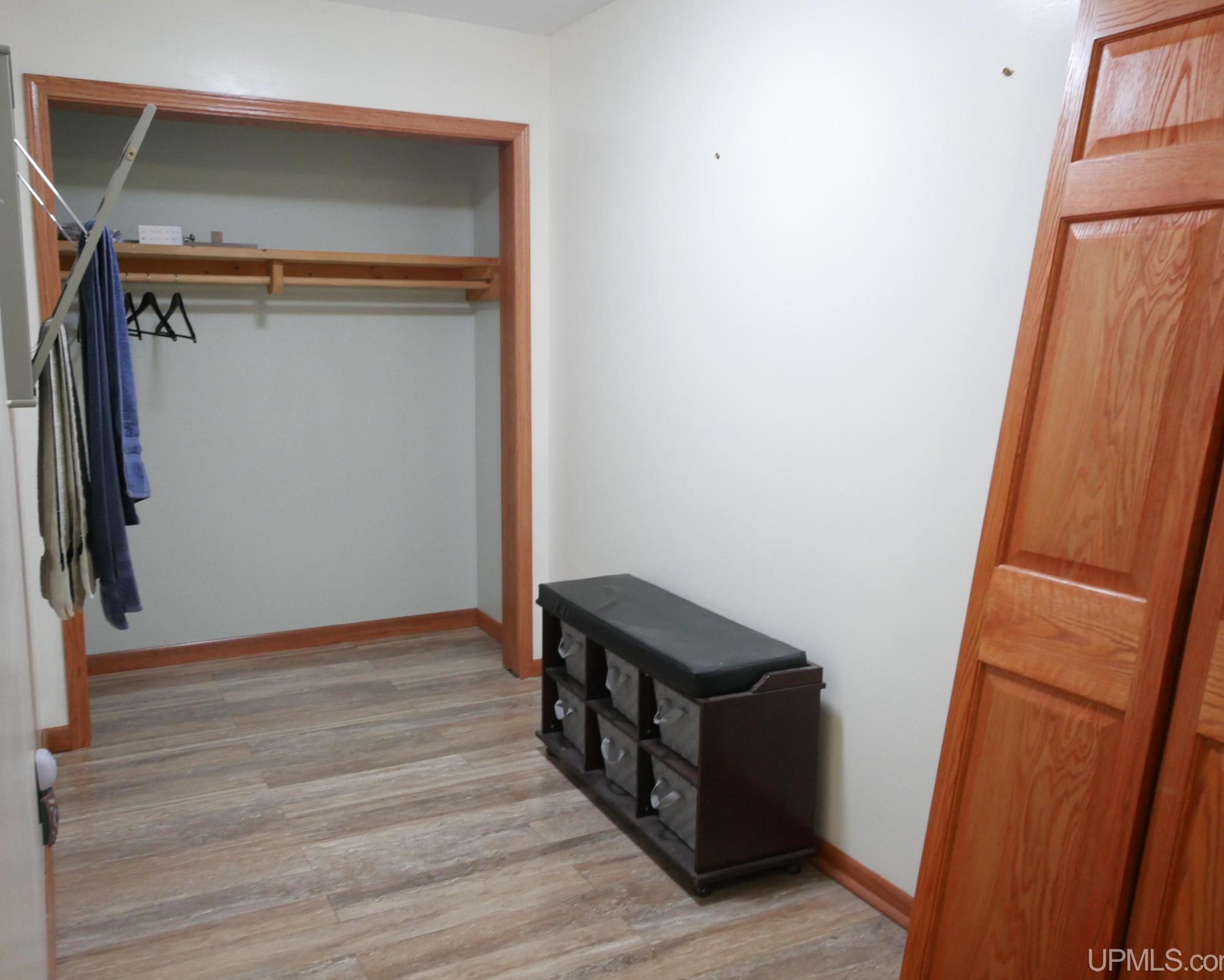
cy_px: 485
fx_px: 1087
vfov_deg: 48.5
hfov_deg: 58.7
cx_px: 580
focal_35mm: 30
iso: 1600
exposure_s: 1/60
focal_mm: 14
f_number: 4
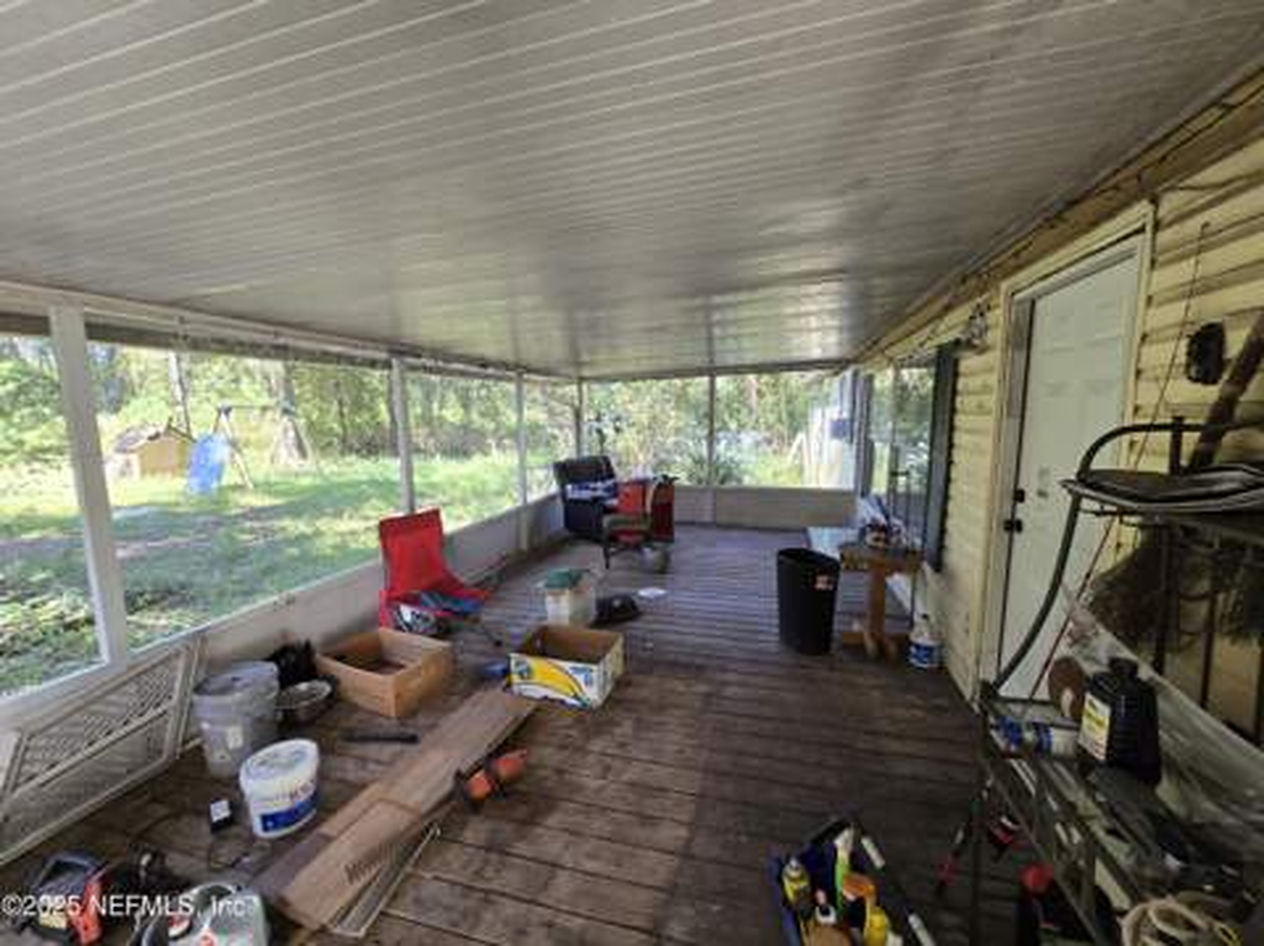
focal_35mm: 13
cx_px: 632
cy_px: 473
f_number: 2.2
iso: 100
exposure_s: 1/60
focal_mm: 2.2
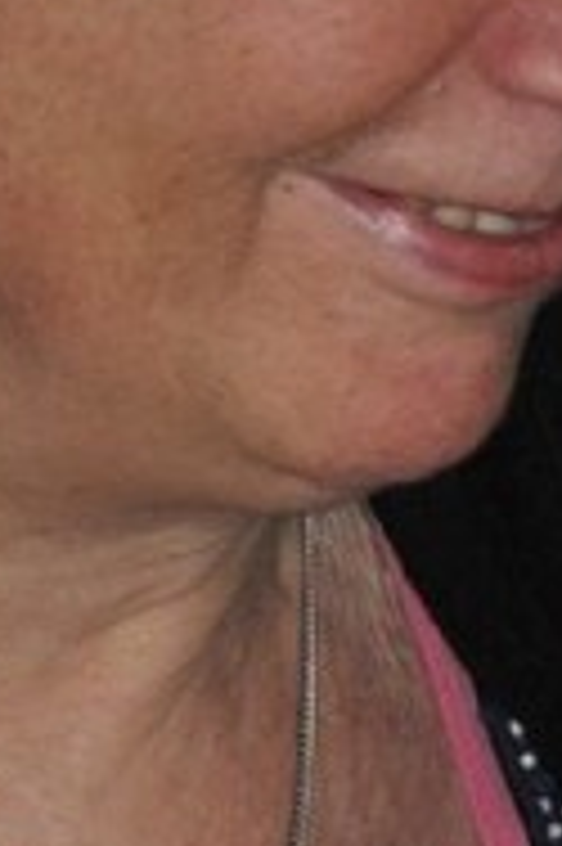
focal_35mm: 1632
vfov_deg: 1.3
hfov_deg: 0.8
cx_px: -117
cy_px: 86
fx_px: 38284
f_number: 6.3
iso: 800
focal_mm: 200
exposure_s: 1/60
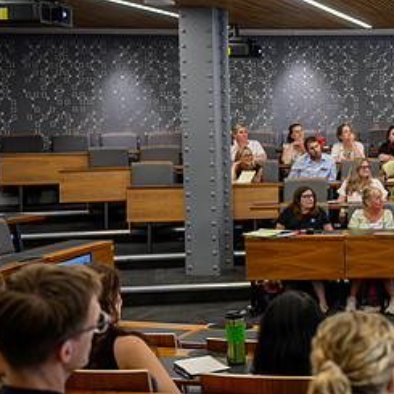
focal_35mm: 72
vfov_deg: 24.0
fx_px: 927
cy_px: 166
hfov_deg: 22.4
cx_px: 457
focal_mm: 35
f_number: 2
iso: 220
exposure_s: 1/125
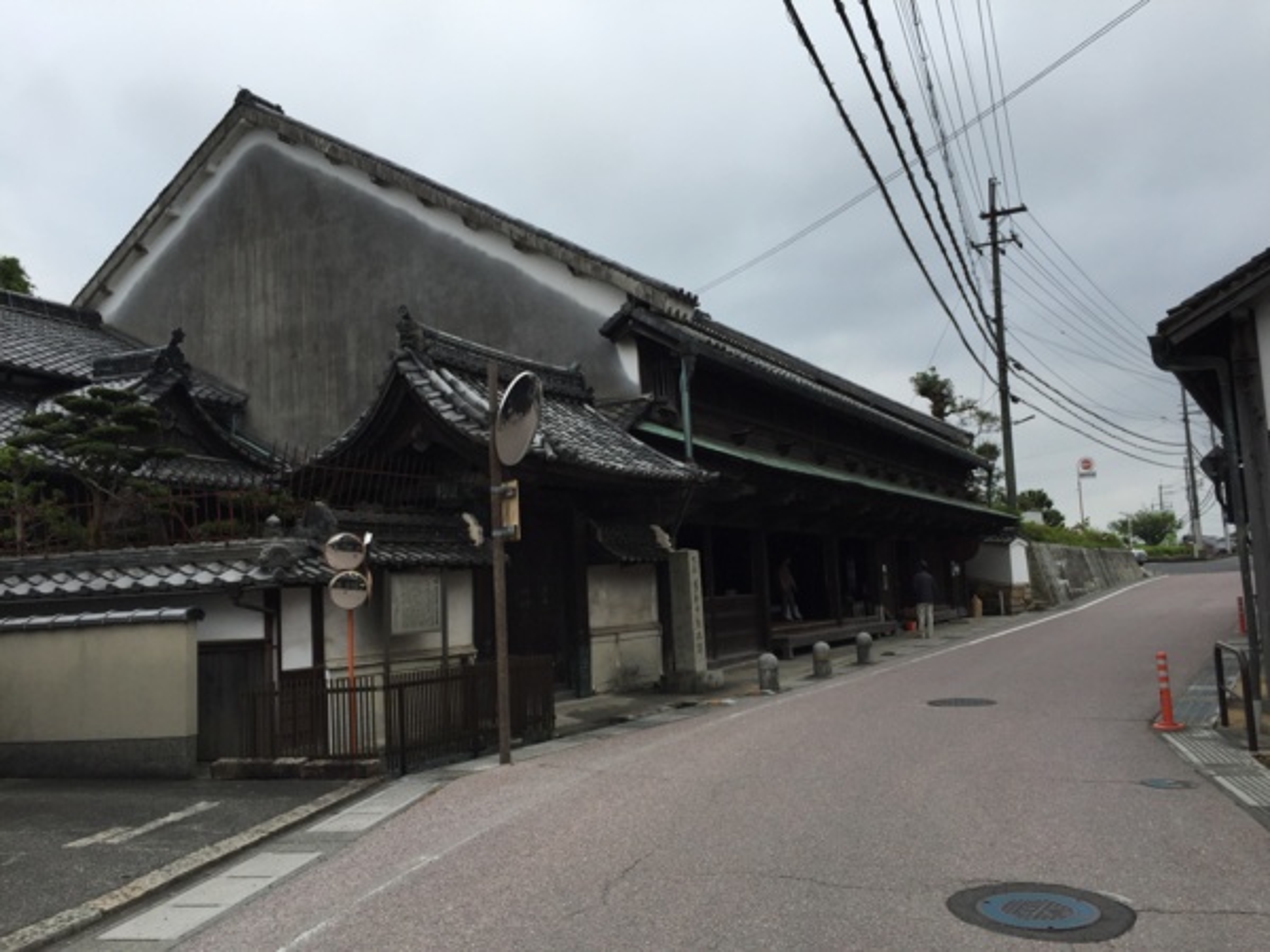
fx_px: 1064
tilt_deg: +4.5
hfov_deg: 61.7
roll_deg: +2.1
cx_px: 635
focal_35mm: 29
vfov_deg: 48.2
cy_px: 476
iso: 32
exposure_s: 1/1364
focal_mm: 4.15
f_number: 2.2
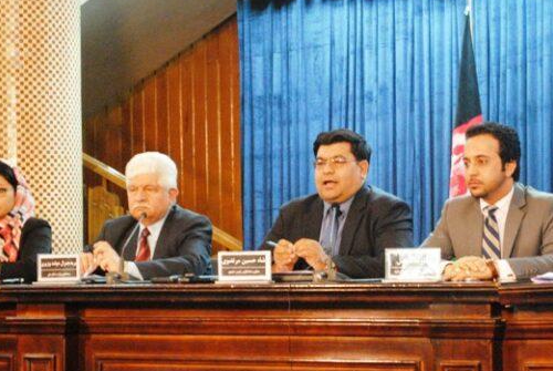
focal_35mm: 127
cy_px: 221
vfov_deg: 10.8
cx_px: 343
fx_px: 1950
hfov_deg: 16.1
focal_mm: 55
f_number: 5.6
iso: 1600
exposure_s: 1/10
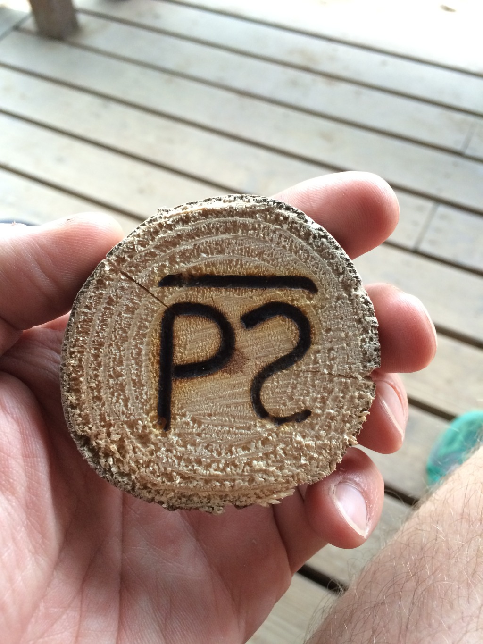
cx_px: 242
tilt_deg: -57.1
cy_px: 322
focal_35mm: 29
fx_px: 539
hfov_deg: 48.2
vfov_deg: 61.7
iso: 160
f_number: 2.2
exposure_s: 1/30
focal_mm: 4.15
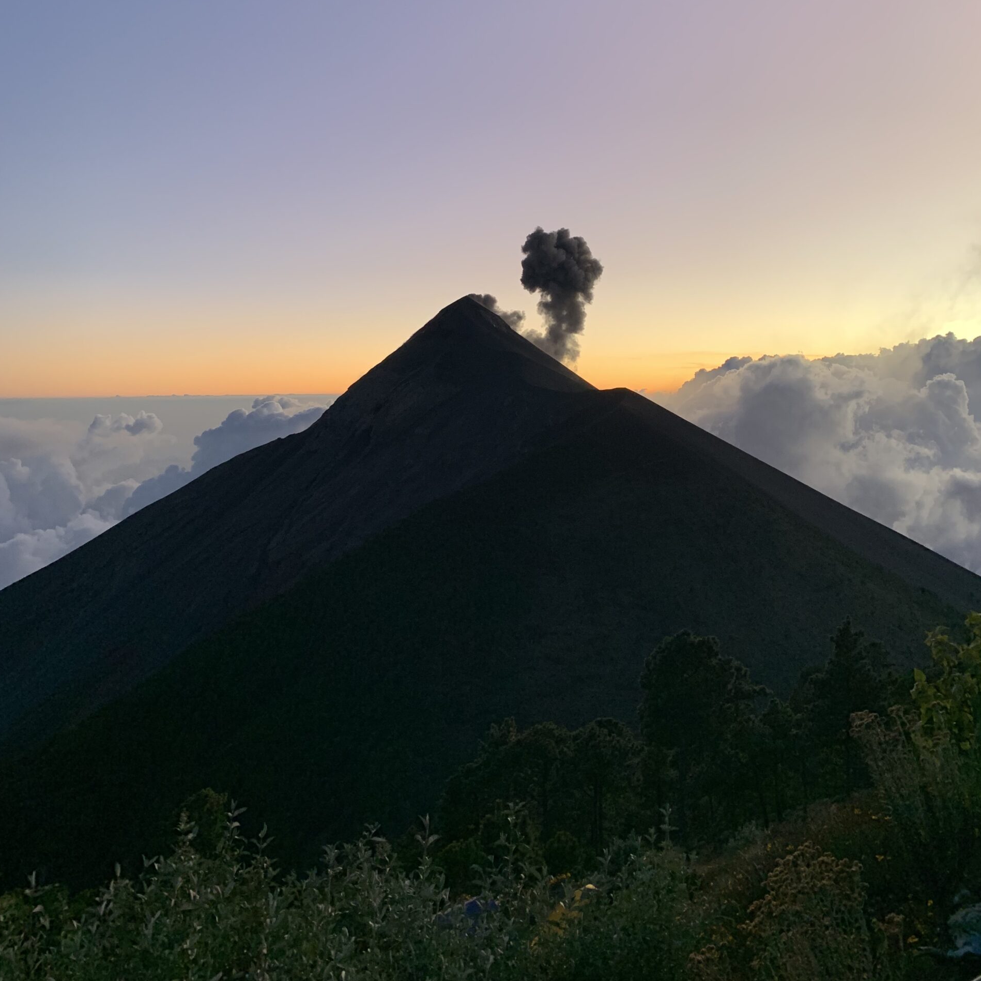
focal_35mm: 31
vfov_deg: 51.8
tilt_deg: +2.7
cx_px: 492
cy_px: 352
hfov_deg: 52.5
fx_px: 994
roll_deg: +0.4
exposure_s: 1/60
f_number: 1.8
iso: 100
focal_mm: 4.25
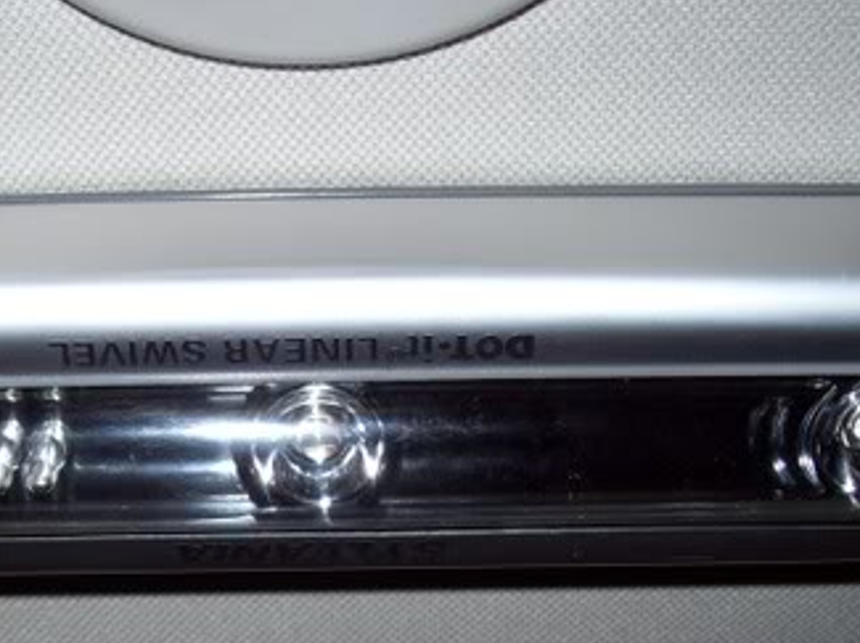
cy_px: 542
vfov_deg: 20.4
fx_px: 1762
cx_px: 270
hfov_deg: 27.2
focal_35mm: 71
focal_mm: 6
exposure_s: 1/64
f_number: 2.7
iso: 80
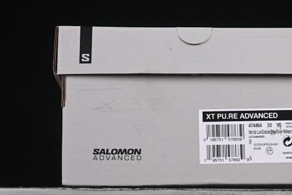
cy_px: 87
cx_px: 201
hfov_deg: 16.5
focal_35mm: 124
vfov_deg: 11.0
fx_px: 1005
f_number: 8
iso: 160
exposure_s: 1/100
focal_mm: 50
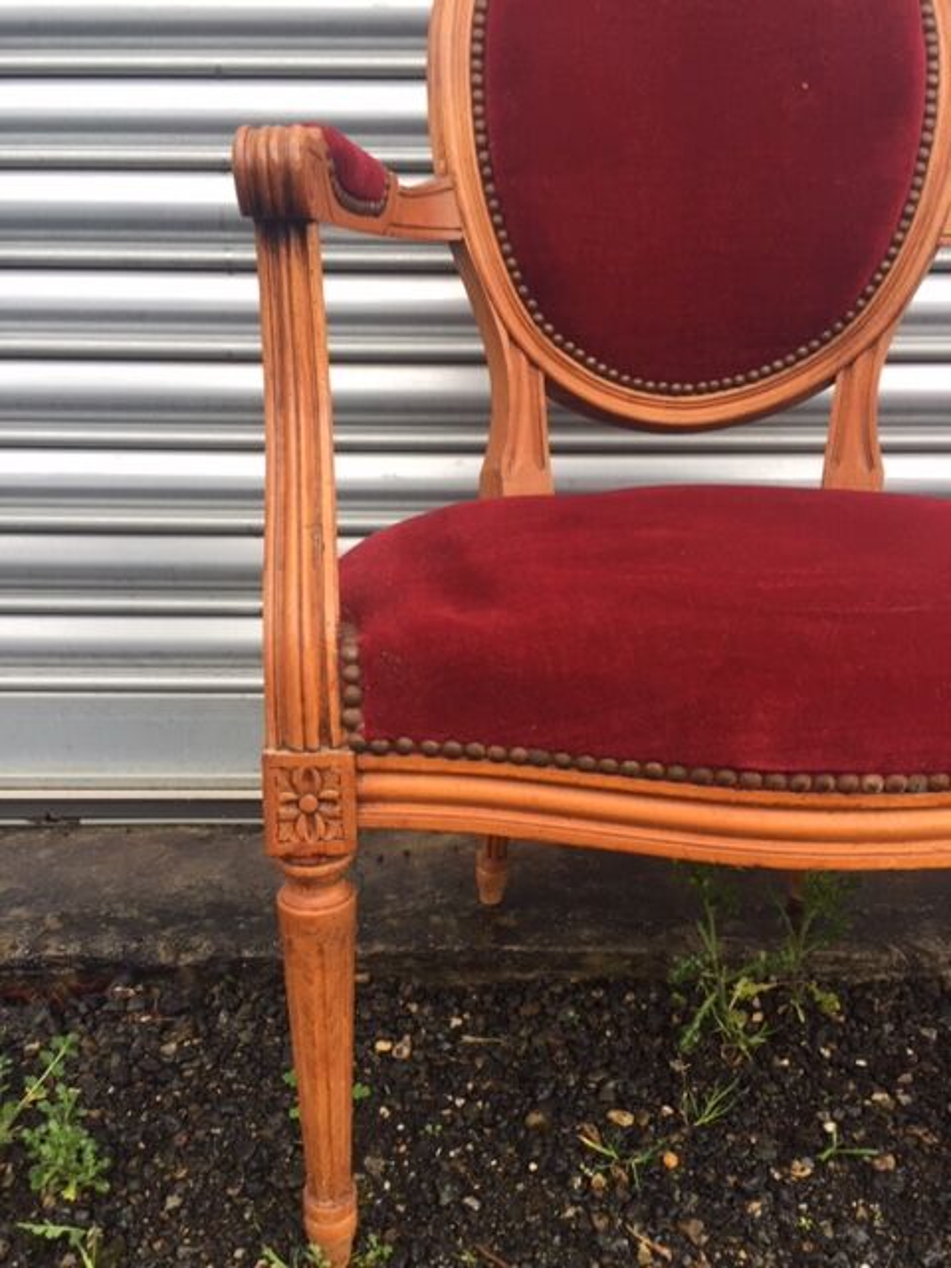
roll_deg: +1.2
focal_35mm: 29
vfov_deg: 61.7
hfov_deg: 48.2
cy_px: 634
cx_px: 476
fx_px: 1062
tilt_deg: -11.8
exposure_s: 1/50
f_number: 2.2
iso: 40
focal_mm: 4.15
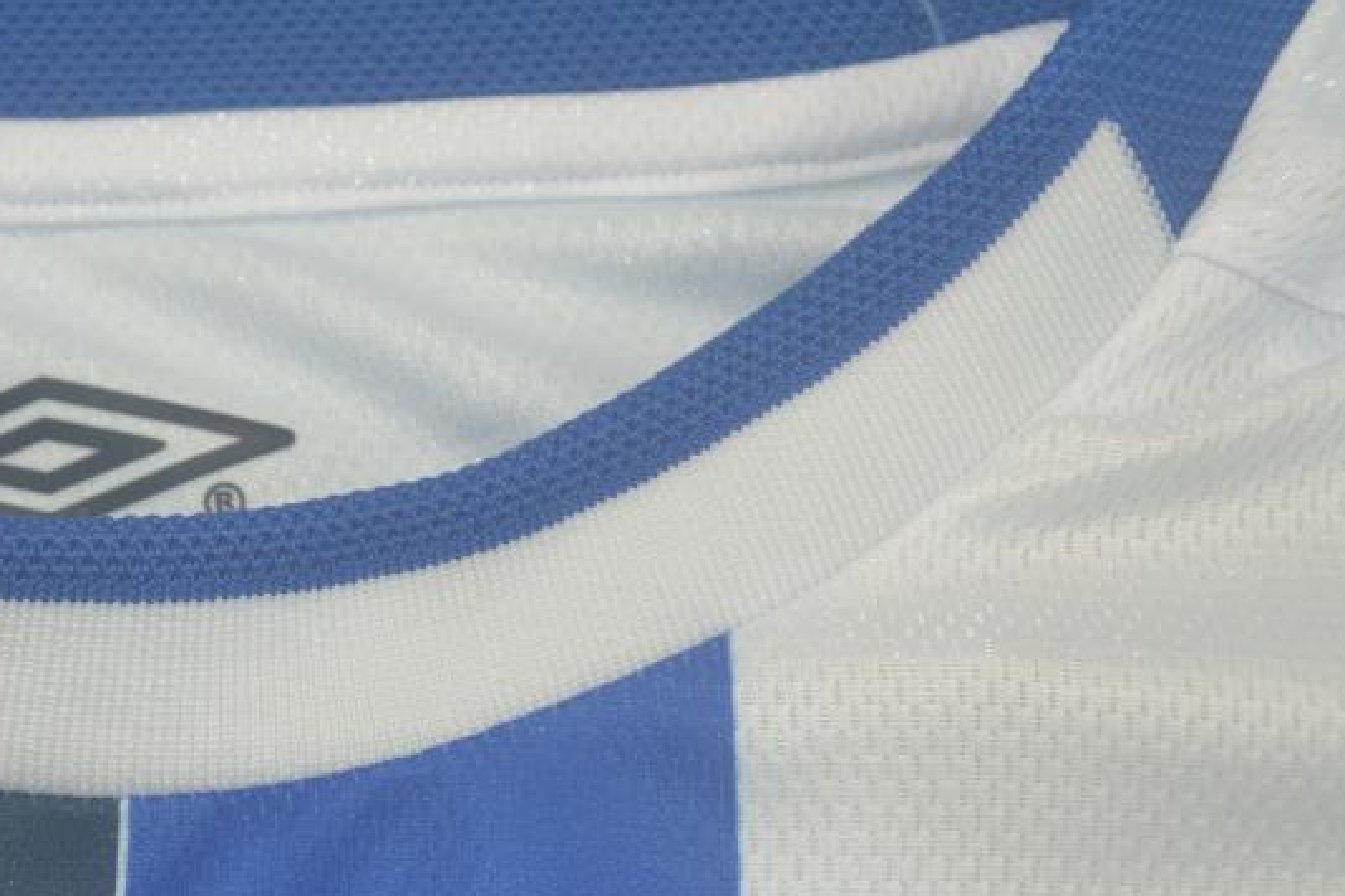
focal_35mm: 88
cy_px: 458
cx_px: 204
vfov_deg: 15.5
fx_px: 3288
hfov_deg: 22.7
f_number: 4.5
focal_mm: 29
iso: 200
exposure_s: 1/80
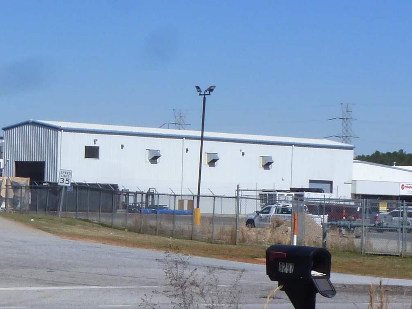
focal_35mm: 149
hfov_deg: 13.2
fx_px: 1774
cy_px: 157
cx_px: 138
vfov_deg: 10.0
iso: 100
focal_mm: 8.7
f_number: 5.6
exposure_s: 1/640
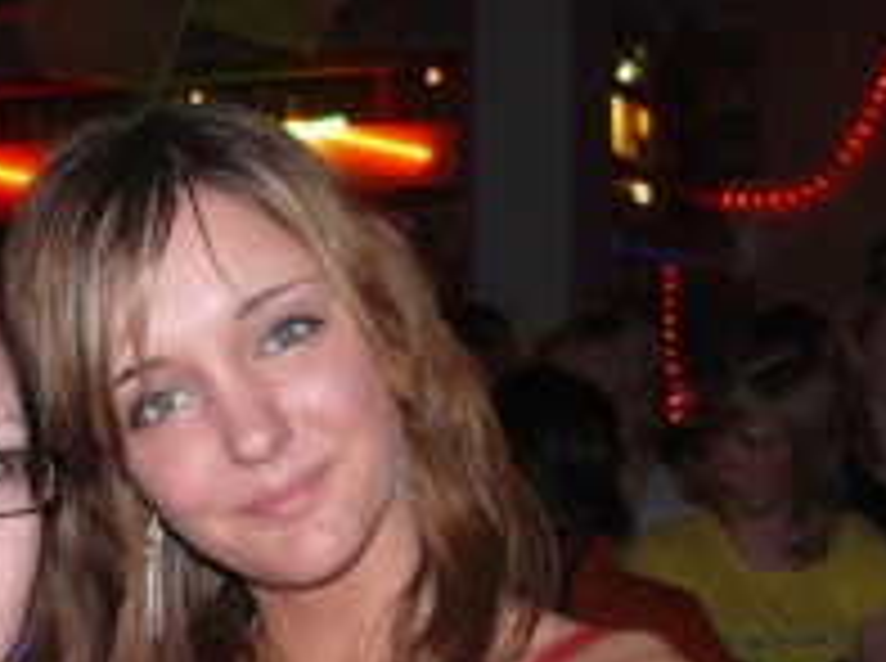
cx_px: 117
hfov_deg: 21.6
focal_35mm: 89
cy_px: 660
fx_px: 2274
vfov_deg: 16.2
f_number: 2.8
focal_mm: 7.4
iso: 100
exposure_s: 1/30
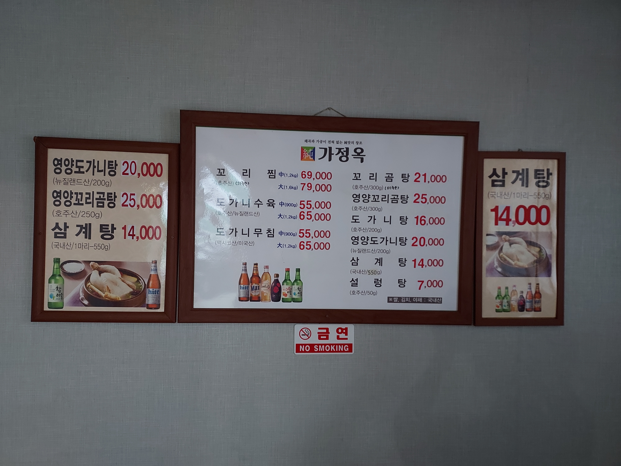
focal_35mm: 24
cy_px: 233
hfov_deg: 71.6
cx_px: 310
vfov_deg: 56.8
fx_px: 431
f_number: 1.8
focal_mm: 4.6
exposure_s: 1/30
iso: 320
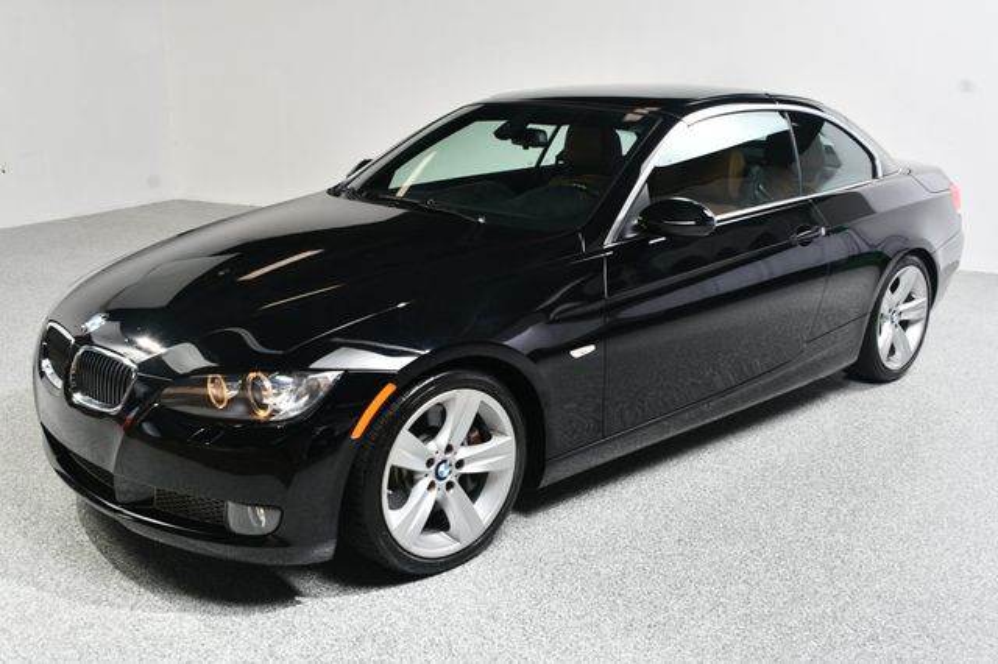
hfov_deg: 55.8
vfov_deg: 38.8
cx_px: 499
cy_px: 332
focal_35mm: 34
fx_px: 942
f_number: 9
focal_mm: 23
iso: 100
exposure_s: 1/160
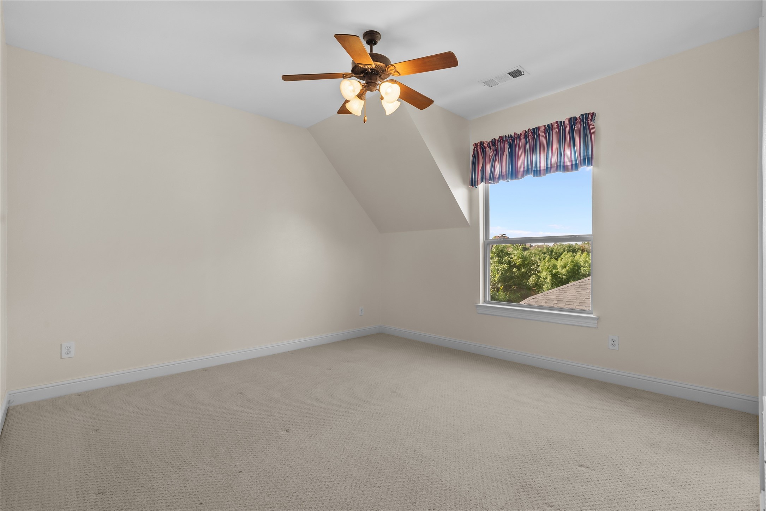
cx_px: 383
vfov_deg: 73.8
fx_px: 341
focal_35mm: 16
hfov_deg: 96.7
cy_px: 256
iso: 640
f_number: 8
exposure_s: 1/3
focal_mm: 16
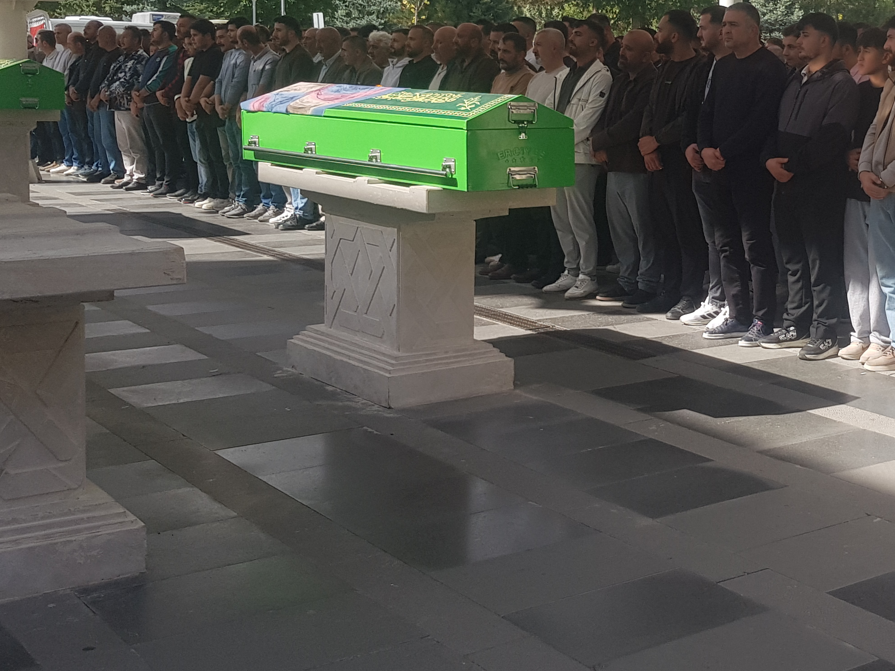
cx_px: 752
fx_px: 1370
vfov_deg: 27.3
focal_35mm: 53
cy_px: 193
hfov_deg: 34.7
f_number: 1.7
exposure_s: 1/1052
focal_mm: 4.3
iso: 40
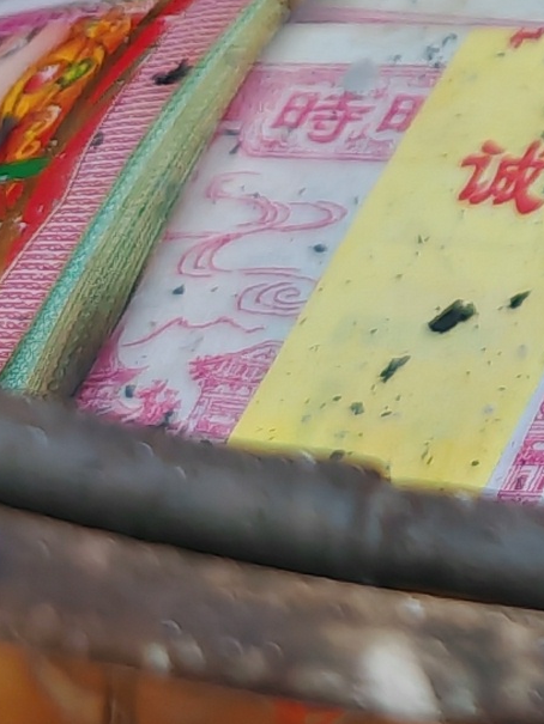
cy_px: -633
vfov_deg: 10.3
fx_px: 3770
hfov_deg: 7.5
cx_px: 1461
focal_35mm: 180
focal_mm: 7.62
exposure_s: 1/670
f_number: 1.6
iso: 125
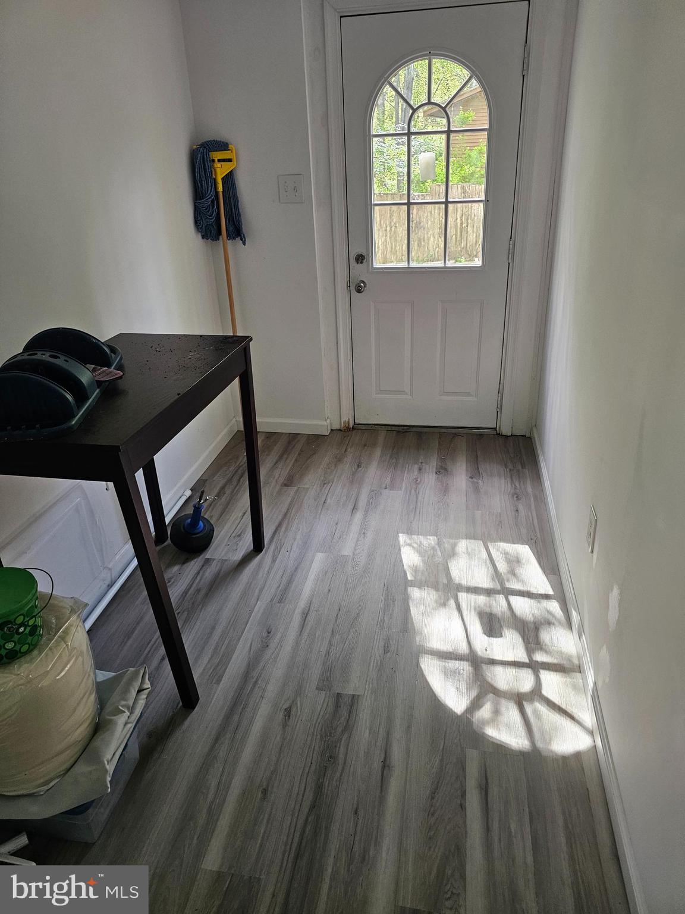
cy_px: 457
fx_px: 607
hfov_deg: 58.9
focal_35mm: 23
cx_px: 342
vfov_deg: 73.9
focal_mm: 6.3
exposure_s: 1/180
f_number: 1.7
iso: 250
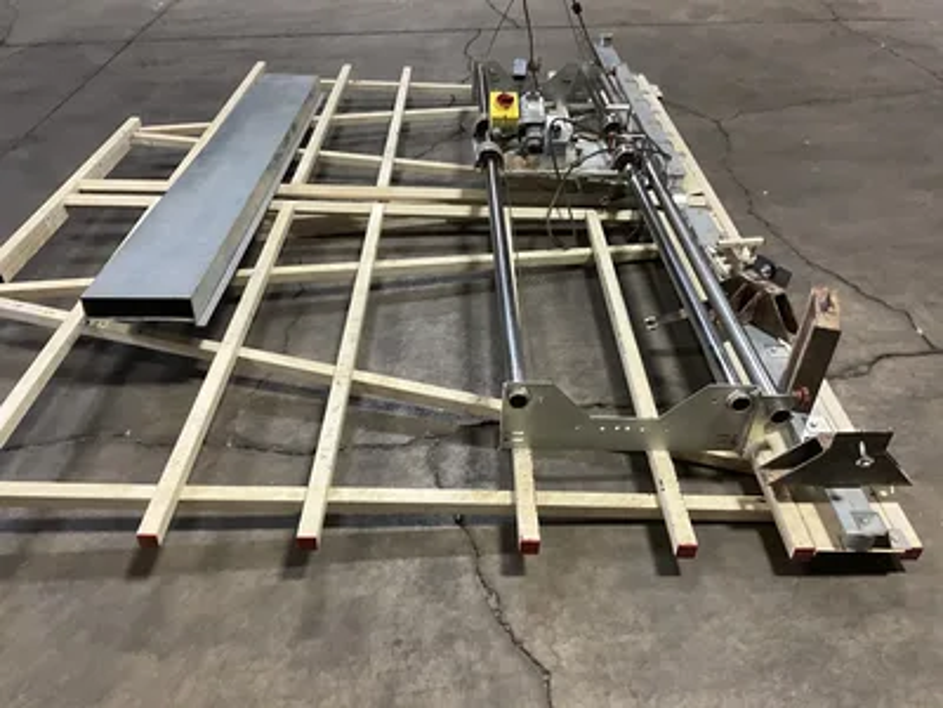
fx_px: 790
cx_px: 472
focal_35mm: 29
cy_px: 354
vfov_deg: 48.2
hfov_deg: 61.7
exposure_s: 1/55
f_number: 1.8
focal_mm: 3
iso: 320
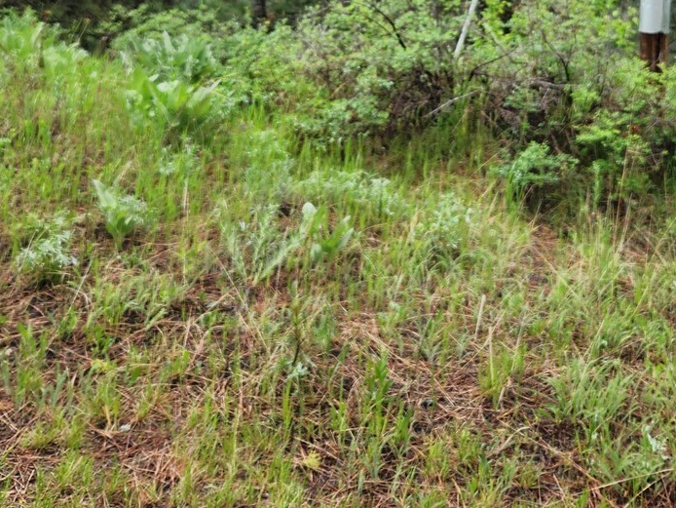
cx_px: 395
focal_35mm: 53
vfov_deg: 25.7
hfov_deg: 36.1
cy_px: -37
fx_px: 1035
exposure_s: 1/238
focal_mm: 5.4
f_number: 1.8
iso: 20
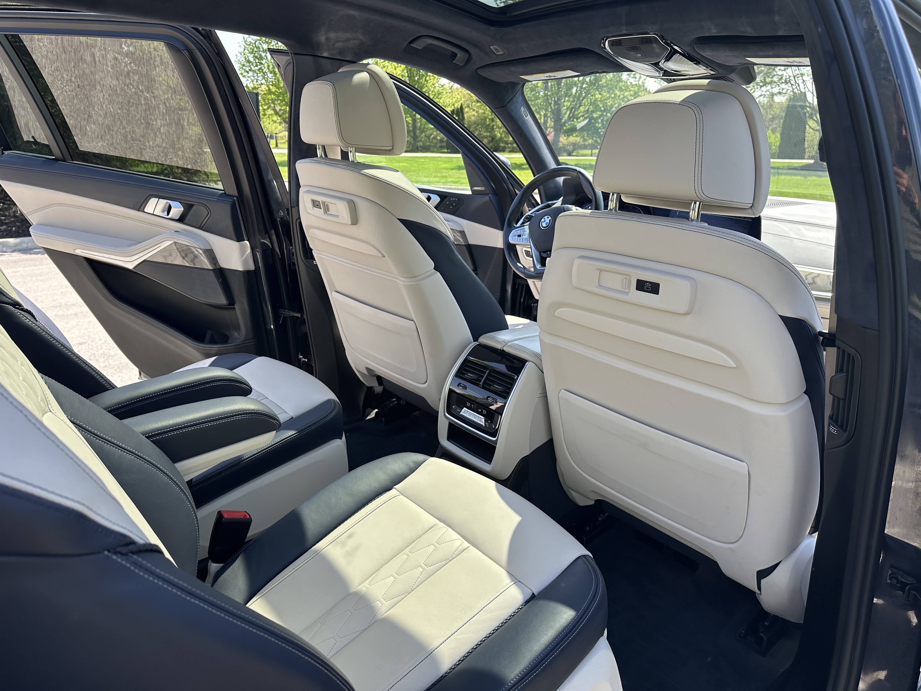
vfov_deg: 56.8
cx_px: 460
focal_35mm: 24
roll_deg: -0.6
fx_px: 639
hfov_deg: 71.6
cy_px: 346
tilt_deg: -15.3
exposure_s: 1/690
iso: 80
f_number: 1.78
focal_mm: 6.86
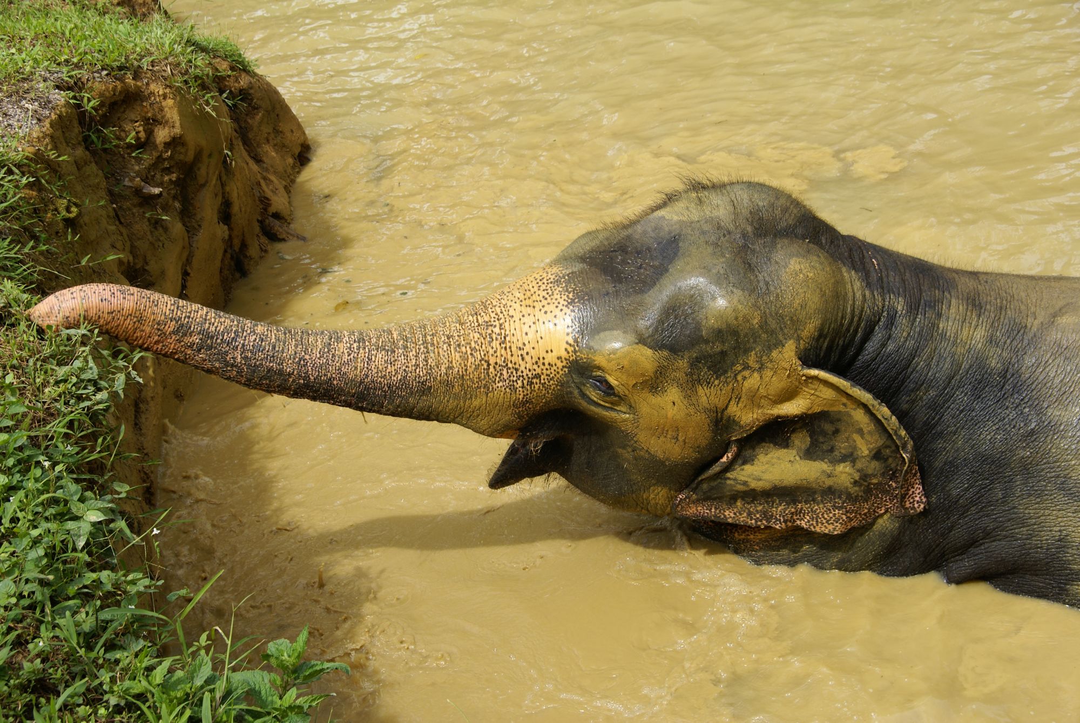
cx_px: 540
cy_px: 362
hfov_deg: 37.8
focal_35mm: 52
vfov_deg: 25.8
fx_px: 1577
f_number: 7.1
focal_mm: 35
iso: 100
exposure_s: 1/160
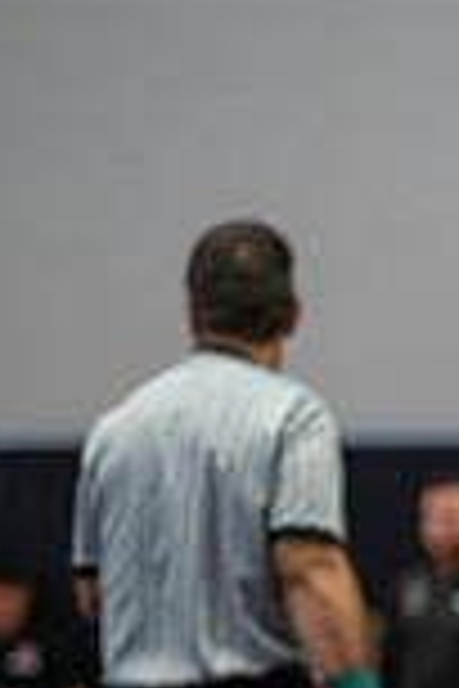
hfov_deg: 3.0
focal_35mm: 455
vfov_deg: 4.5
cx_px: 1197
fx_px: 8701
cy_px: 767
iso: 1600
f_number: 2.8
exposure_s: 1/1000
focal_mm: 120
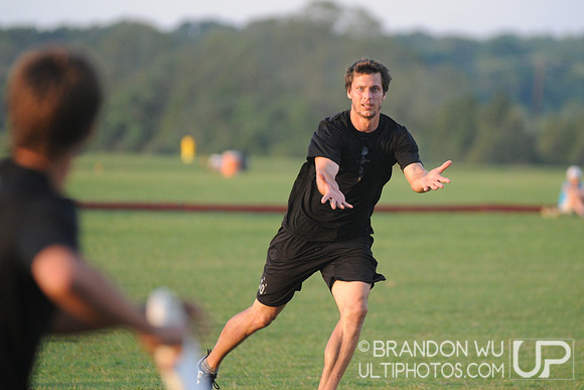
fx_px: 4868
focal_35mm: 300
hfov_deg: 6.9
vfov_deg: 4.6
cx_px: 292
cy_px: 195
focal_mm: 200
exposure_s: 1/1600
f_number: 2.8
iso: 640
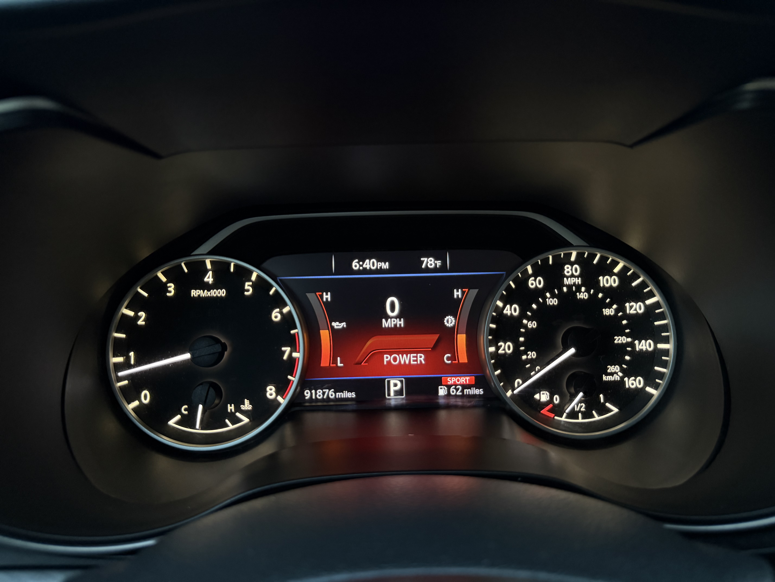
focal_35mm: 24
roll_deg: -0.2
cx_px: 388
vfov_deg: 56.8
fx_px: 537
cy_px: 291
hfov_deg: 71.6
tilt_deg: -17.8
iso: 640
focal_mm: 6.76
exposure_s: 1/58
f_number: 1.78
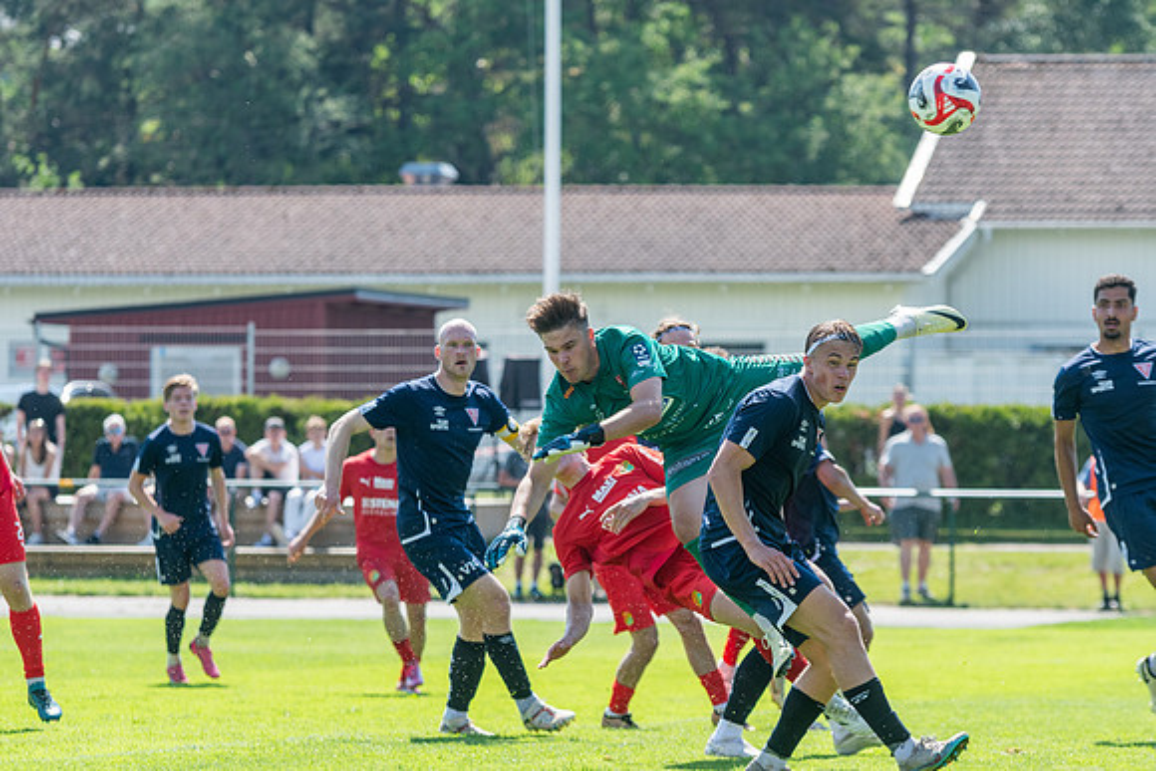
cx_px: 578
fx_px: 7708
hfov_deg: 8.6
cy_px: 386
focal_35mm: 240
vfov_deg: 5.7
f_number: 4.5
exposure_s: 1/1600
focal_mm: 160
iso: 560
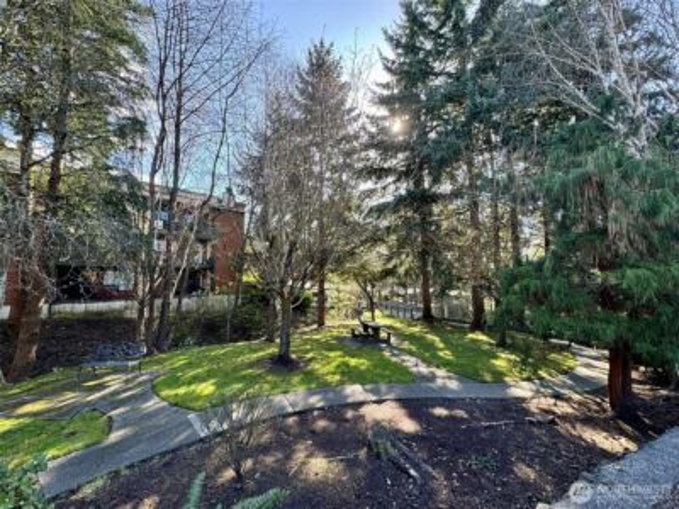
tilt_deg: +5.6
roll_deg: +0.5
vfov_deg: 85.7
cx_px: 340
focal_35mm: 14
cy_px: 254
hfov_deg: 102.1
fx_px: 275
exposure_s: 1/107
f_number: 2.2
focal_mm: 2.22
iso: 40
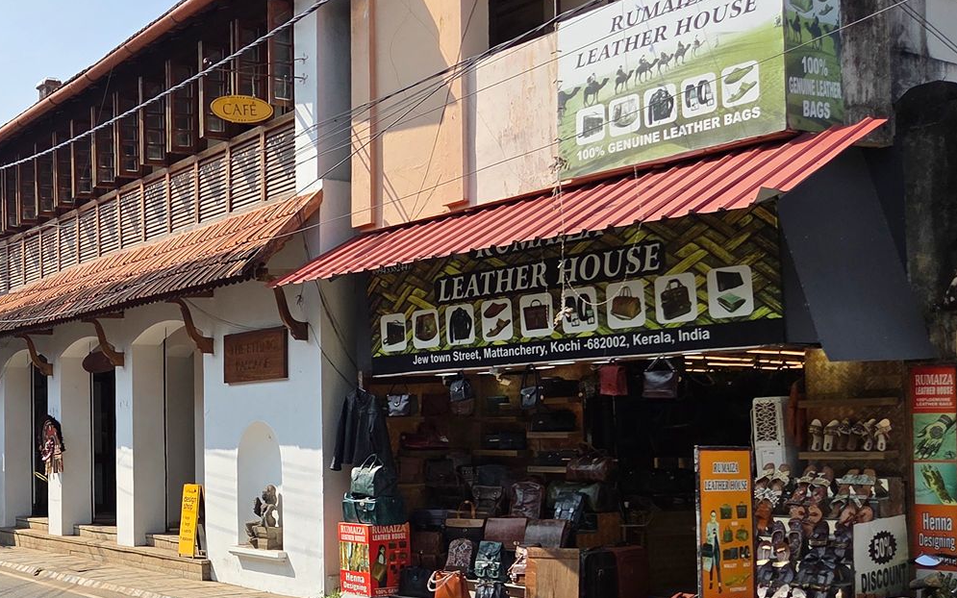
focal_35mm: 49
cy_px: 425
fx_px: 1278
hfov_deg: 38.3
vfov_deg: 26.1
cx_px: 102
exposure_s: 1/5129
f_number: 1.8
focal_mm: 5.4
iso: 80
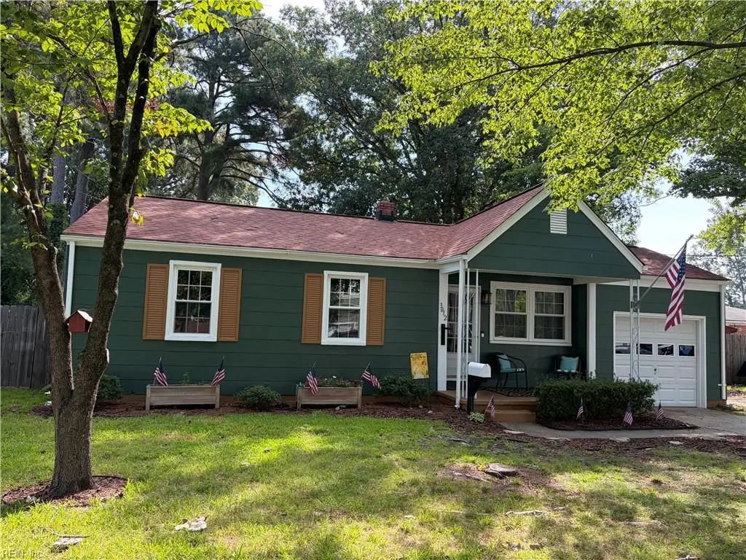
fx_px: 560
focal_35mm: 26
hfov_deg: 67.3
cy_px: 280
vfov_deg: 53.1
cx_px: 373
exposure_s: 1/576
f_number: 1.6
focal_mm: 5.96
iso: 64
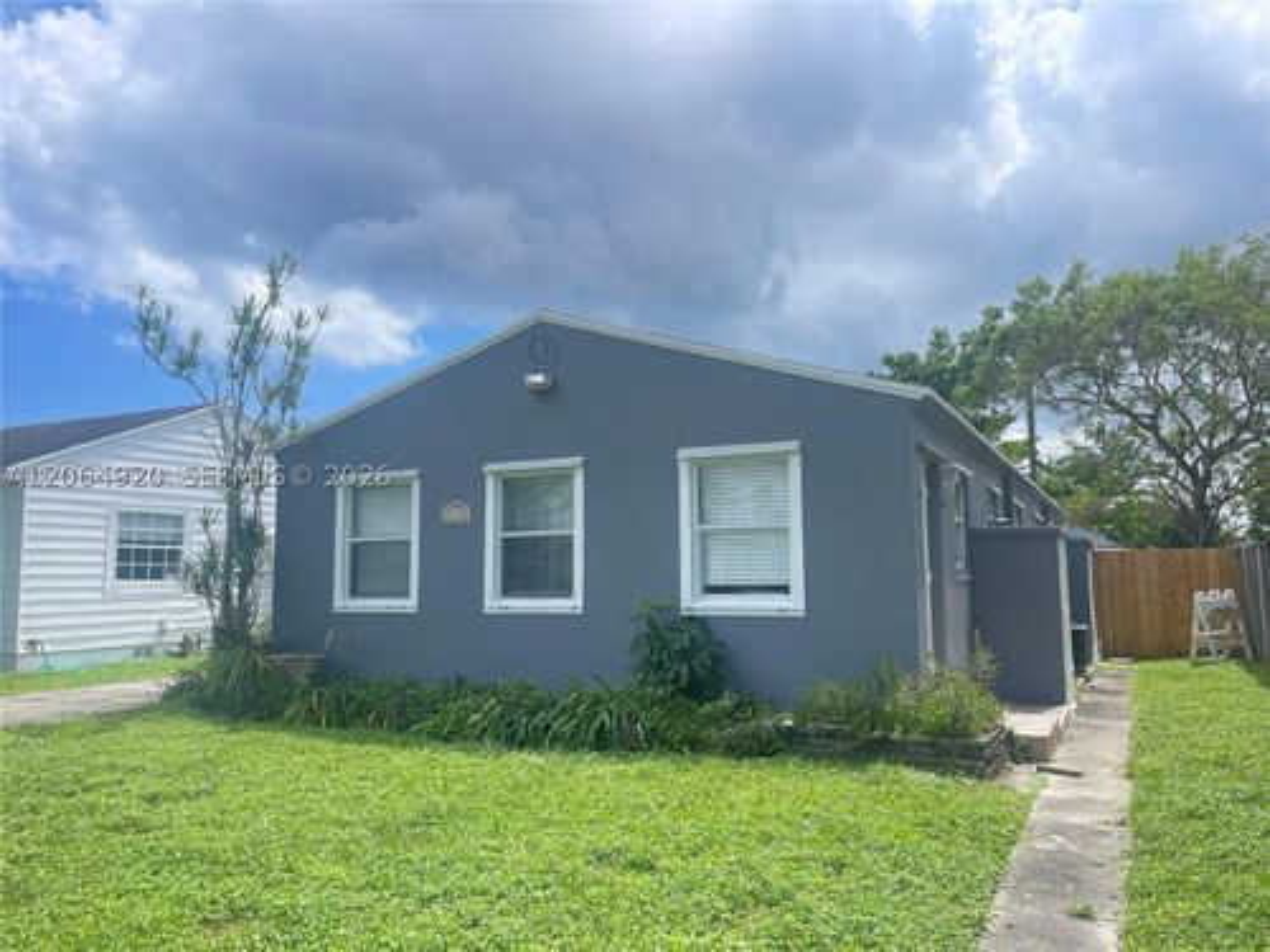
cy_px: 476
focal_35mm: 25
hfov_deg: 69.4
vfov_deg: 54.9
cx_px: 635
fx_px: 917
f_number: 1.6
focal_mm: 5.1
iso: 50
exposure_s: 1/1642
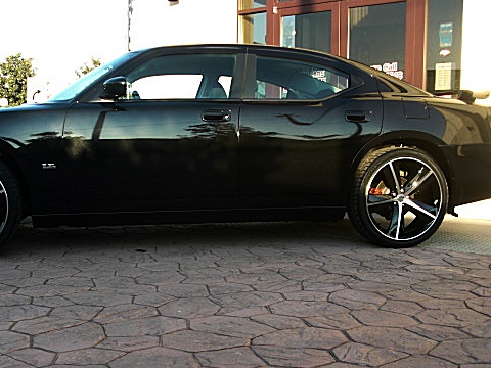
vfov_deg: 30.1
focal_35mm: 48
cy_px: 239
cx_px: 187
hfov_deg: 39.4
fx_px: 681
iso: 50
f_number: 2.8
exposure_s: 1/125
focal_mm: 6.3
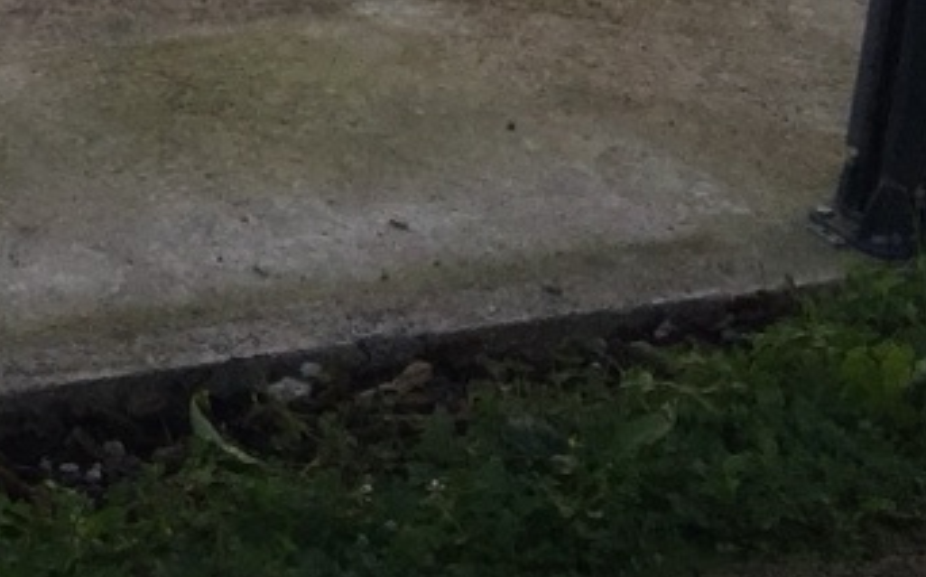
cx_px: -1121
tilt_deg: -15.3
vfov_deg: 8.7
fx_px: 3630
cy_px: -466
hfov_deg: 12.3
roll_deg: -2.5
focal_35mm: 144
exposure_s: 1/1799
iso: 32
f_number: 2.2
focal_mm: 4.15
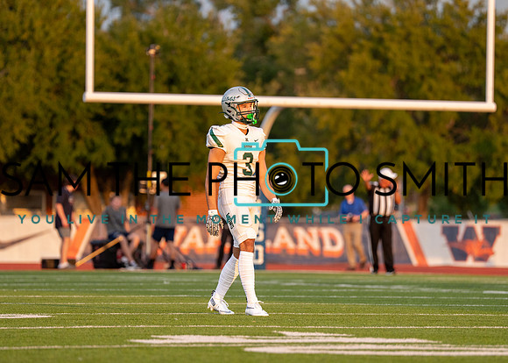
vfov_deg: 4.6
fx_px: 4504
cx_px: 262
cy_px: 183
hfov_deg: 6.5
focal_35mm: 312
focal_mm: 200
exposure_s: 1/2000
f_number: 2.8
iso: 800
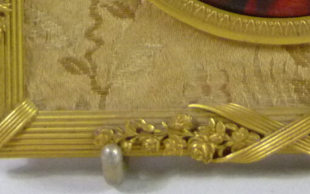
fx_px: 896
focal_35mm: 106
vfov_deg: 10.9
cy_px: -227
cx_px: 262
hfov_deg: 19.4
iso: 400
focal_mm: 4.5
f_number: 2.8
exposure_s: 1/30
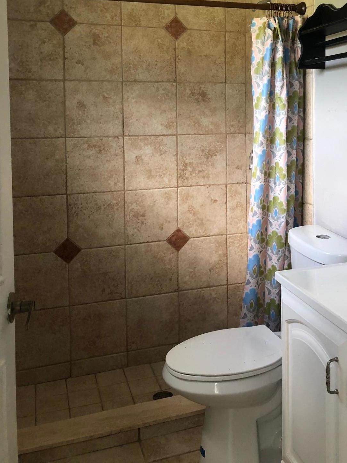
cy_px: 141
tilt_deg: -3.5
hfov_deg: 36.3
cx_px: 241
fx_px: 521
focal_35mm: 39
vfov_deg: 46.8
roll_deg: +0.3
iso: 40
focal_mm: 3.99
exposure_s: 1/30
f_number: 1.8
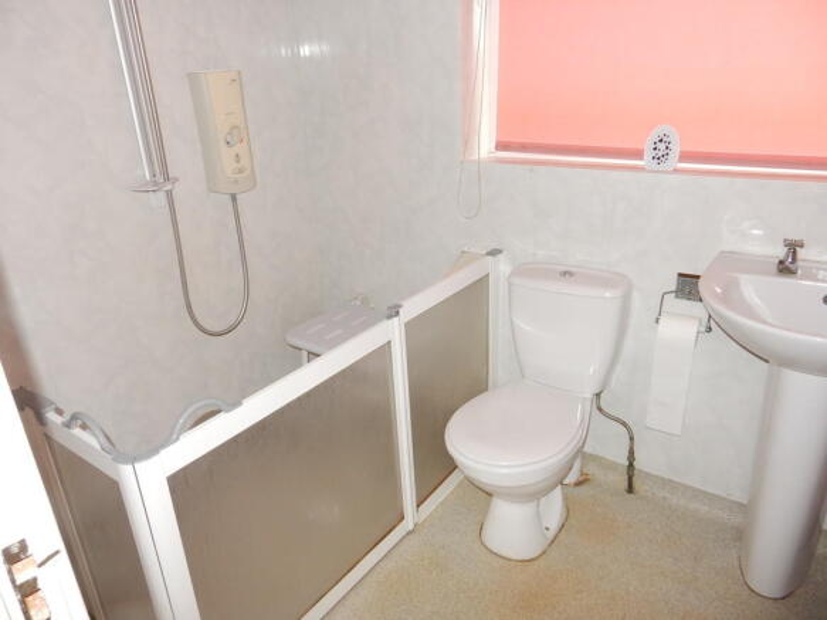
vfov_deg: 54.9
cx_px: 414
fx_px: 597
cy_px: 310
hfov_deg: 69.4
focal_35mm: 25
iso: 200
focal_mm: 4.5
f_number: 3.7
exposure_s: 1/30
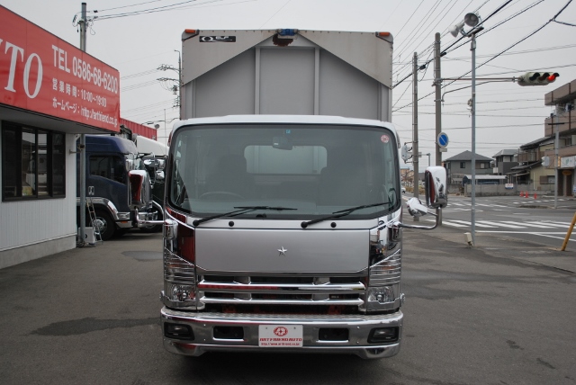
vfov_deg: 34.3
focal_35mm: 39
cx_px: 288
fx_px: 625
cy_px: 192
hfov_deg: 49.5
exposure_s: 1/200
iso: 200
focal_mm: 26
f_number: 4.5
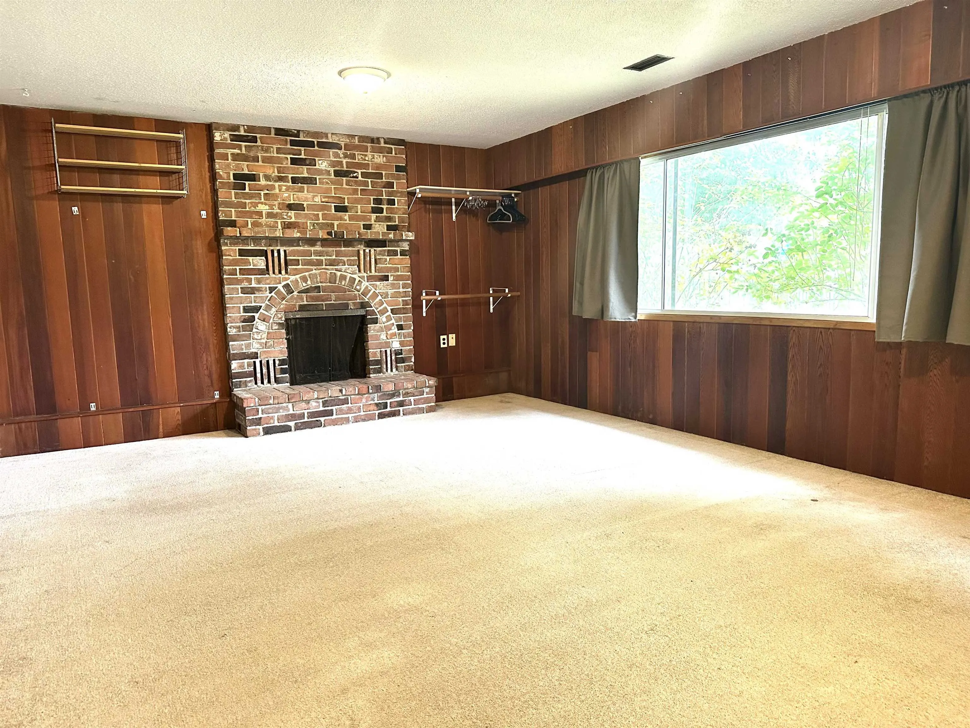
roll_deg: +0.2
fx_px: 673
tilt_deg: -6.9
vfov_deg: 56.8
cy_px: 364
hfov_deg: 71.6
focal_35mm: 24
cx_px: 485
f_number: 1.78
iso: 400
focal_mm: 6.86
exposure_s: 1/60
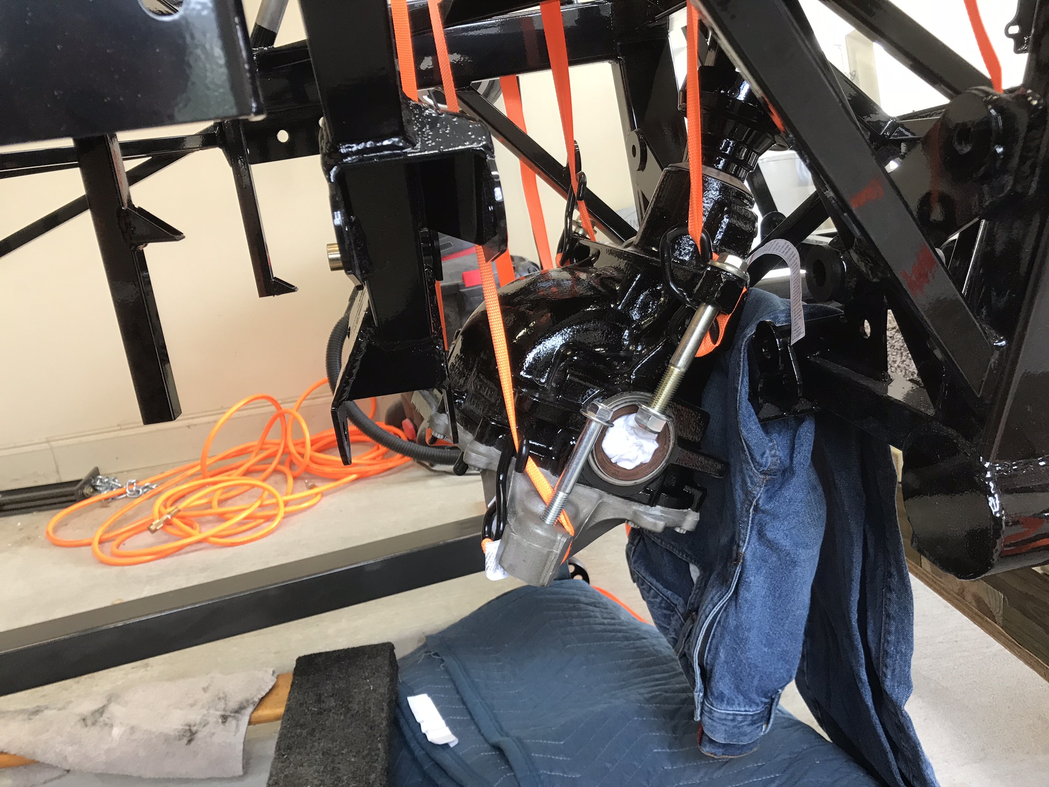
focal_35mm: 28
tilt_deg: -16.9
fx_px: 849
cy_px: 394
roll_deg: +6.7
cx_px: 524
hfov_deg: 63.4
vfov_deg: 49.7
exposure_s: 1/30
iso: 25
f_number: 1.8
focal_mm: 3.99
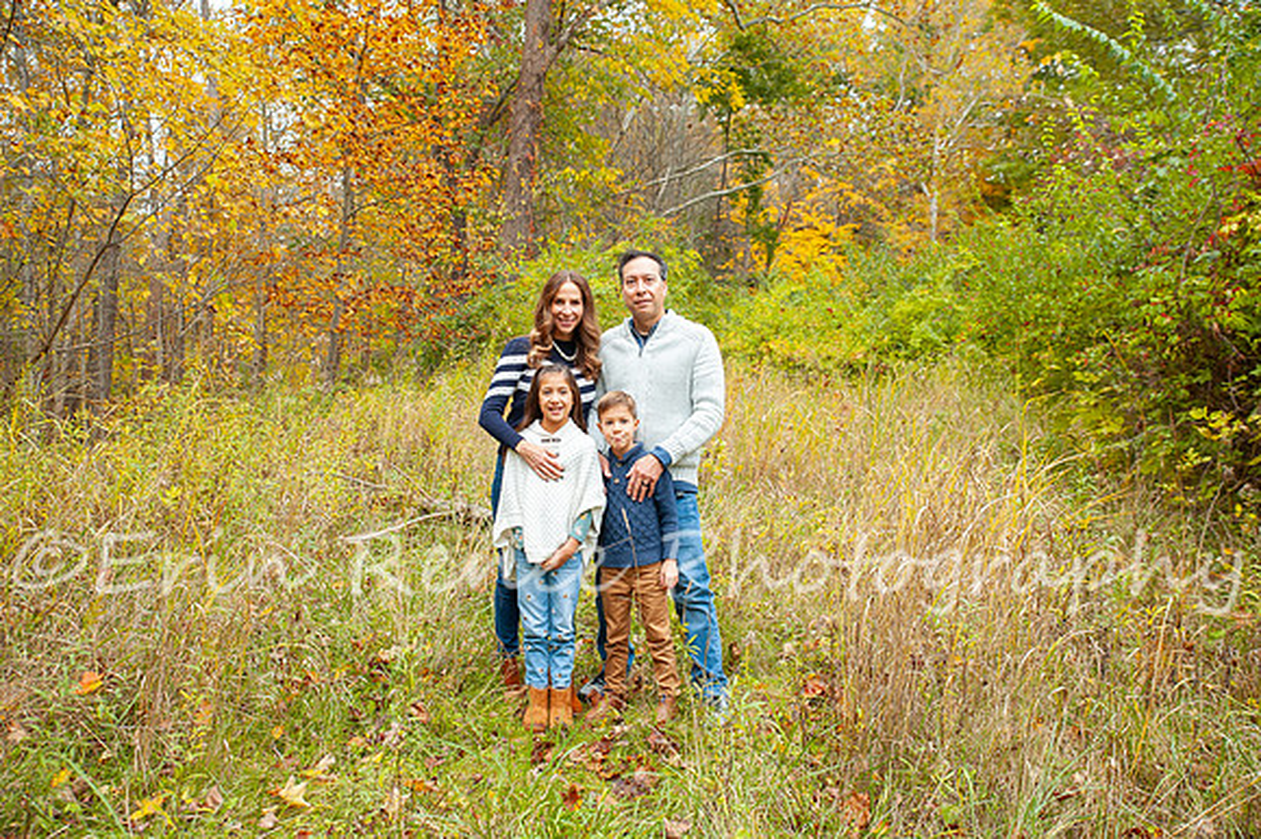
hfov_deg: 55.8
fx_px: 1190
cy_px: 420
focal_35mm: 34
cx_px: 630
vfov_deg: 38.8
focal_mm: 34
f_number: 4.5
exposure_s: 1/160
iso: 400
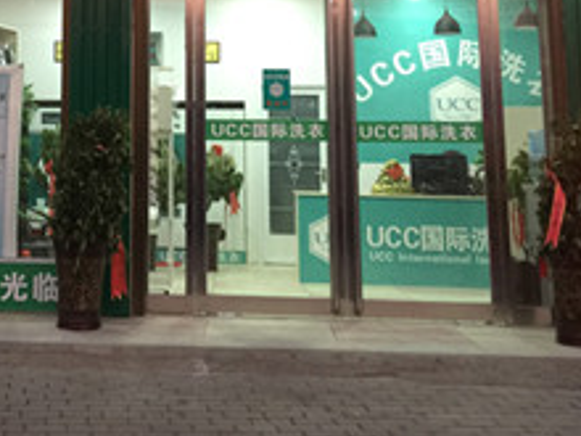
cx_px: 103
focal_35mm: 66
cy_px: -9
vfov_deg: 21.4
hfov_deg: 28.7
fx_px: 1108
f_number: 2.2
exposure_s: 1/4
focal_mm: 4.15
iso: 64
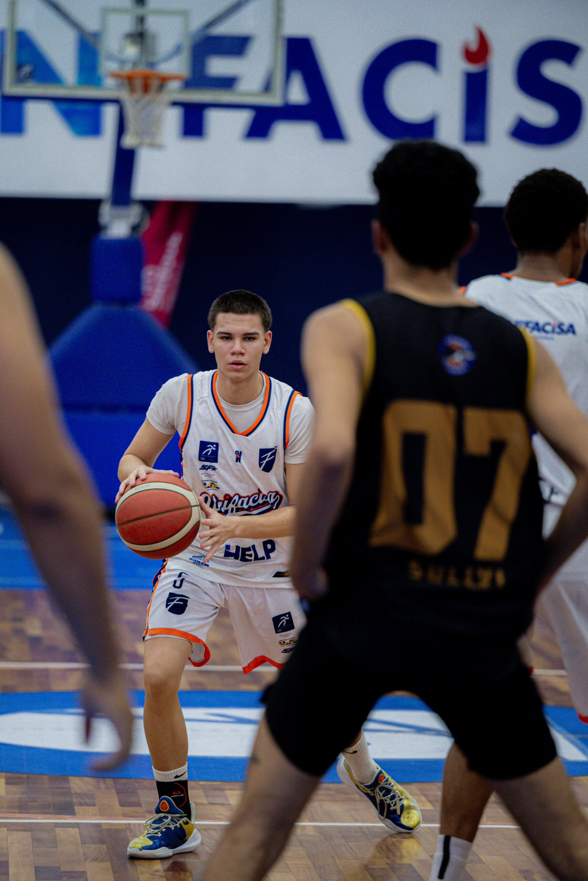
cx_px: 294
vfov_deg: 11.4
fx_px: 4409
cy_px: 440
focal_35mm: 180
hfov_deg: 7.6
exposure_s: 1/640
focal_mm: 180
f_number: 2.8
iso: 3200
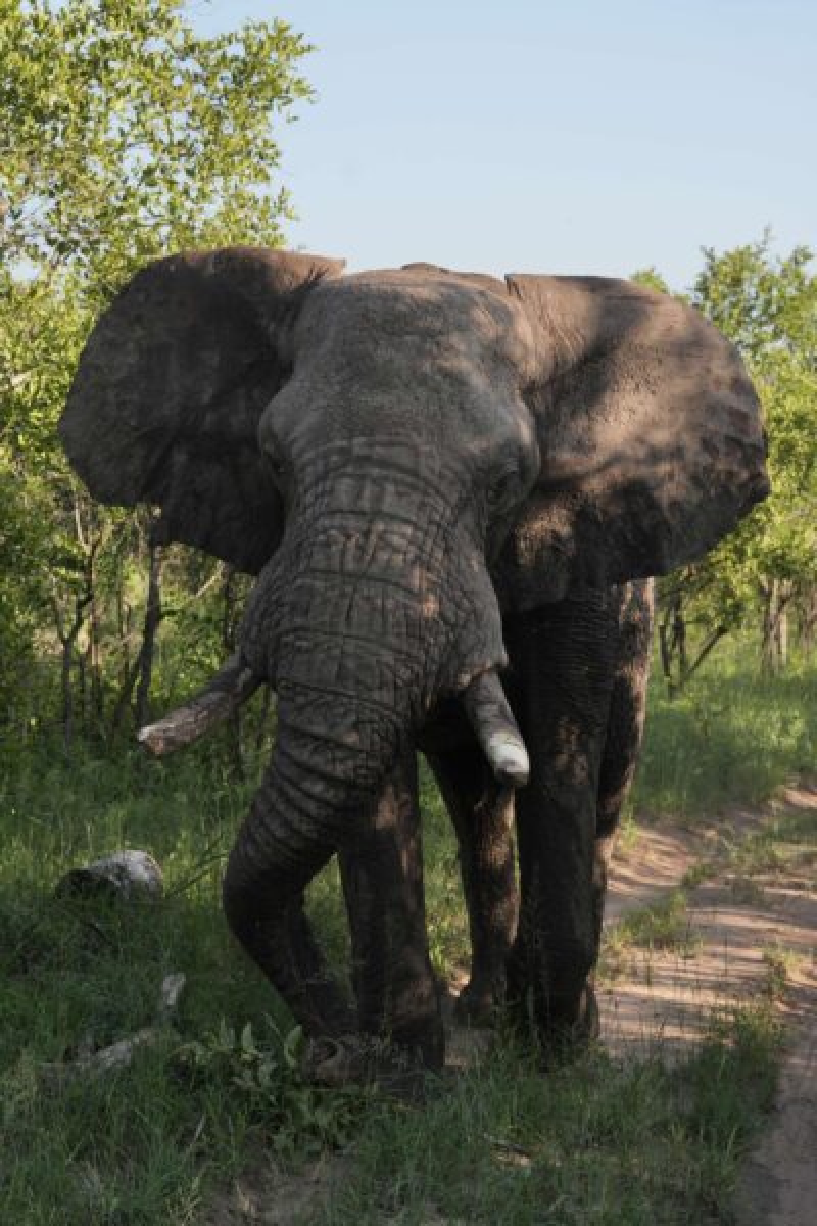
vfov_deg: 28.8
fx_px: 2383
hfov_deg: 19.5
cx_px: 408
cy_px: 613
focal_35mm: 70
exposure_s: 1/320
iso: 160
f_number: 6.3
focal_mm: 70
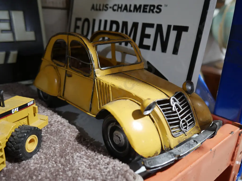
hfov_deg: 59.9
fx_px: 210
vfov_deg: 46.8
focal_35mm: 30
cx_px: 121
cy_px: 90
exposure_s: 1/60
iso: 640
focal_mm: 15
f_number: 3.6
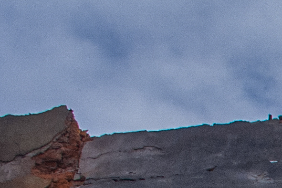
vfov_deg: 5.3
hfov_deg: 7.5
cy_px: 657
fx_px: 1872
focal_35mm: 239
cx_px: 875
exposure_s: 1/640
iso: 450
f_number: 10
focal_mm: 22
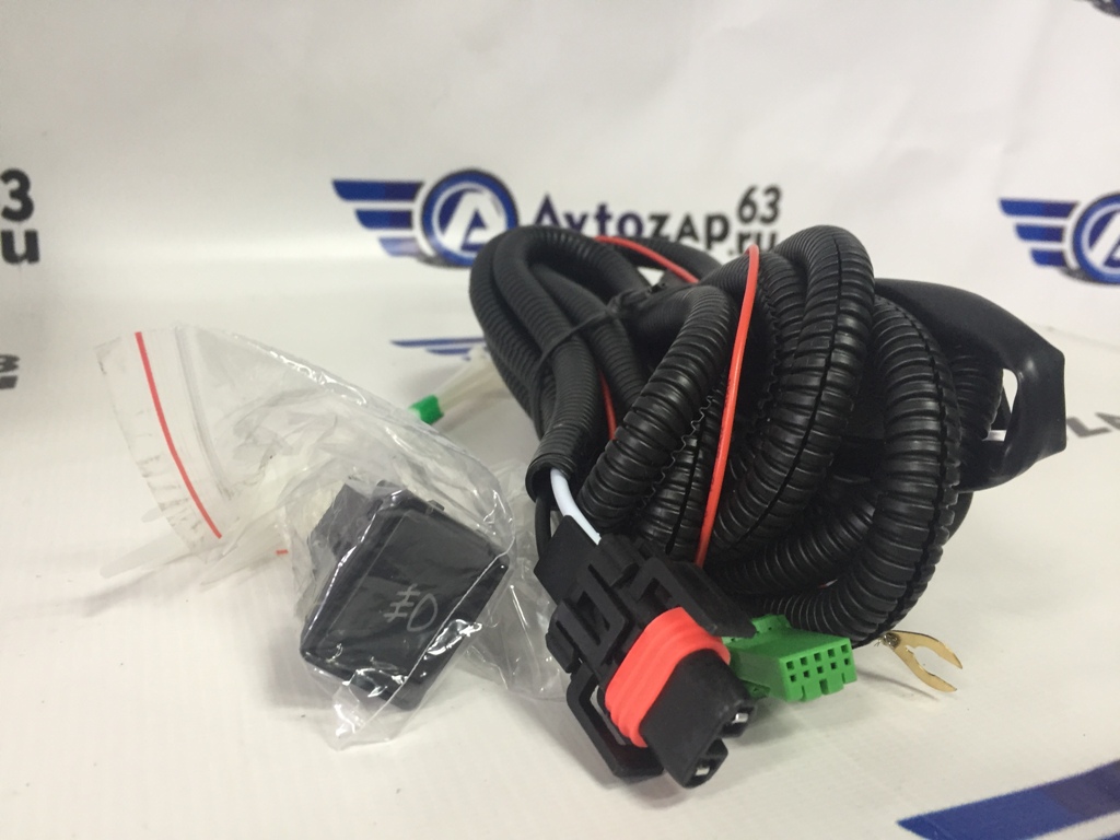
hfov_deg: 61.7
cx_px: 560
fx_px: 938
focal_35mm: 29
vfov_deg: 48.2
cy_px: 420
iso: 125
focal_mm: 4.15
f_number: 2.2
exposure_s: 1/33
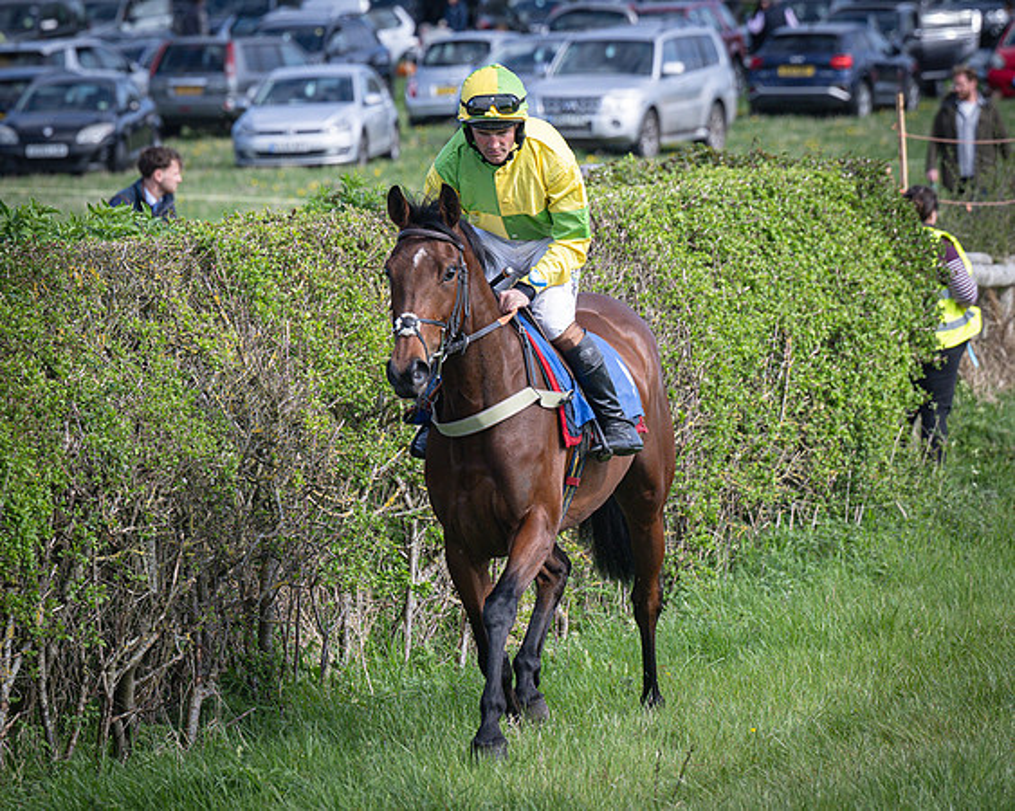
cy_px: 488
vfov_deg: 5.1
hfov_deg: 6.4
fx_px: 9136
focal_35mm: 304
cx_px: 316
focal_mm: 130
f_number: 4
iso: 400
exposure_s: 1/2000
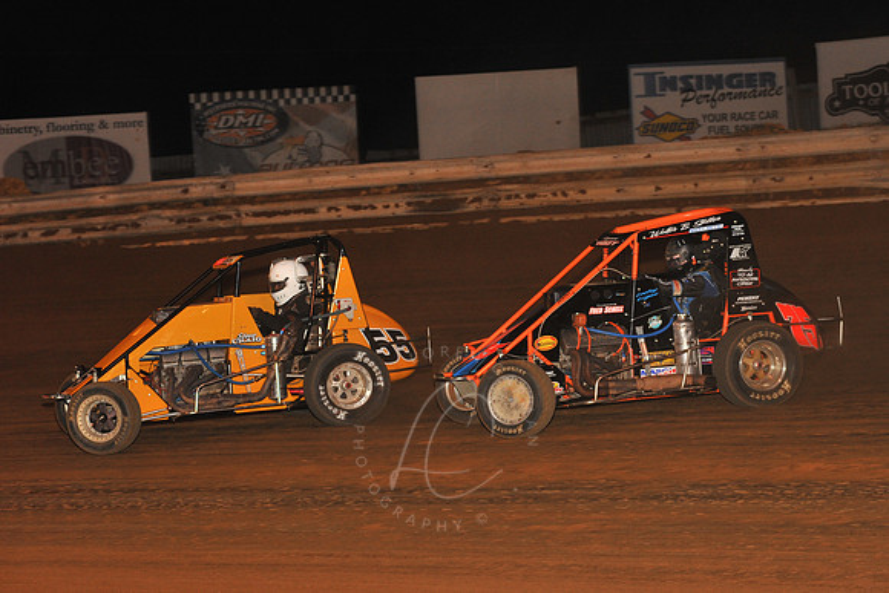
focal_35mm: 100
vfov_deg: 13.7
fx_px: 2470
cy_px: 296
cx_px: 444
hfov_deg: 20.4
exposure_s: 1/320
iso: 1000
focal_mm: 100
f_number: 6.3
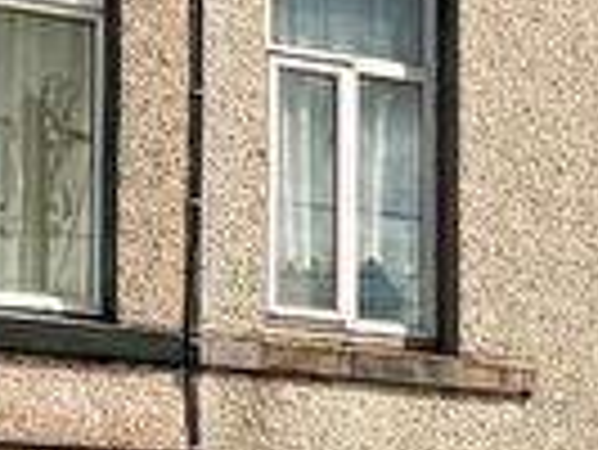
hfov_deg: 12.7
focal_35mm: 153
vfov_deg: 9.6
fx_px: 2645
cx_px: 643
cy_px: 497
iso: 16
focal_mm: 3
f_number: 1.8
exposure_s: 1/2801
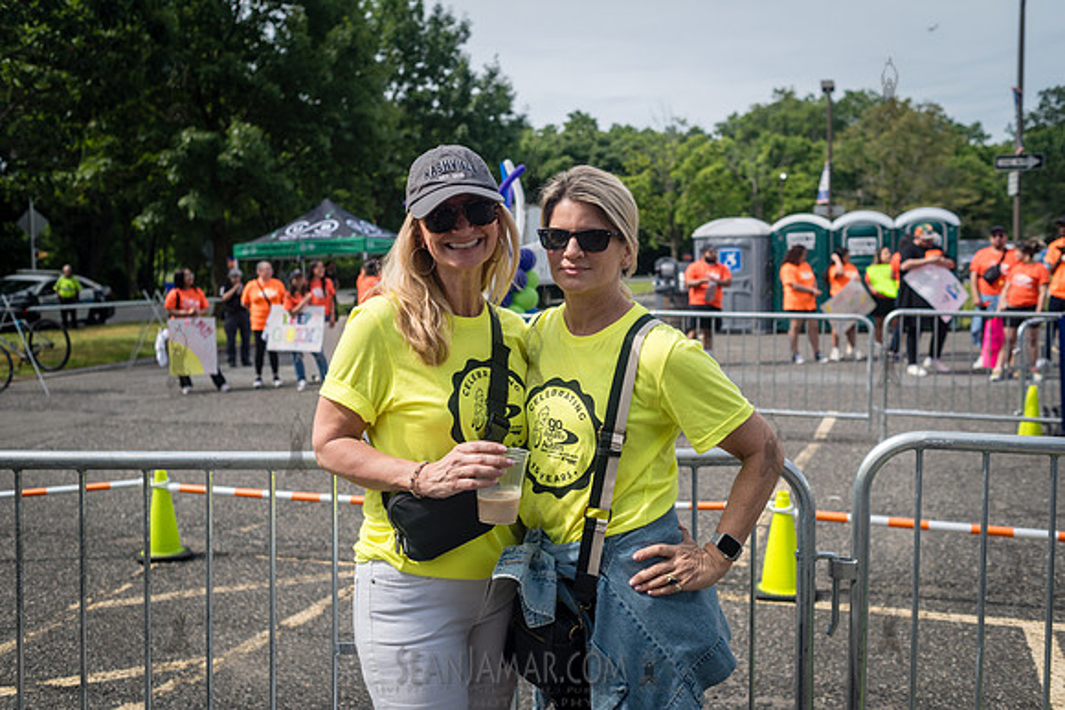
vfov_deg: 37.9
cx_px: 532
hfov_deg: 54.4
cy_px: 355
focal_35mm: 35
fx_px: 1036
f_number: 4
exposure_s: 1/1250
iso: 200
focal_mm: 35
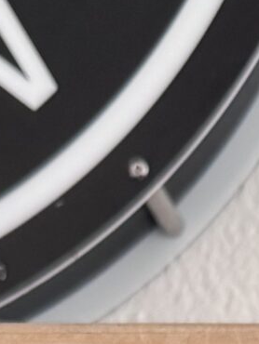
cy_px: 881
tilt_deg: -3.1
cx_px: 448
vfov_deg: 10.1
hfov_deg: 8.6
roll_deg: +0.2
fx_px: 1654
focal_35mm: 166
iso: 200
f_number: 1.78
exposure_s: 1/106
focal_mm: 6.76
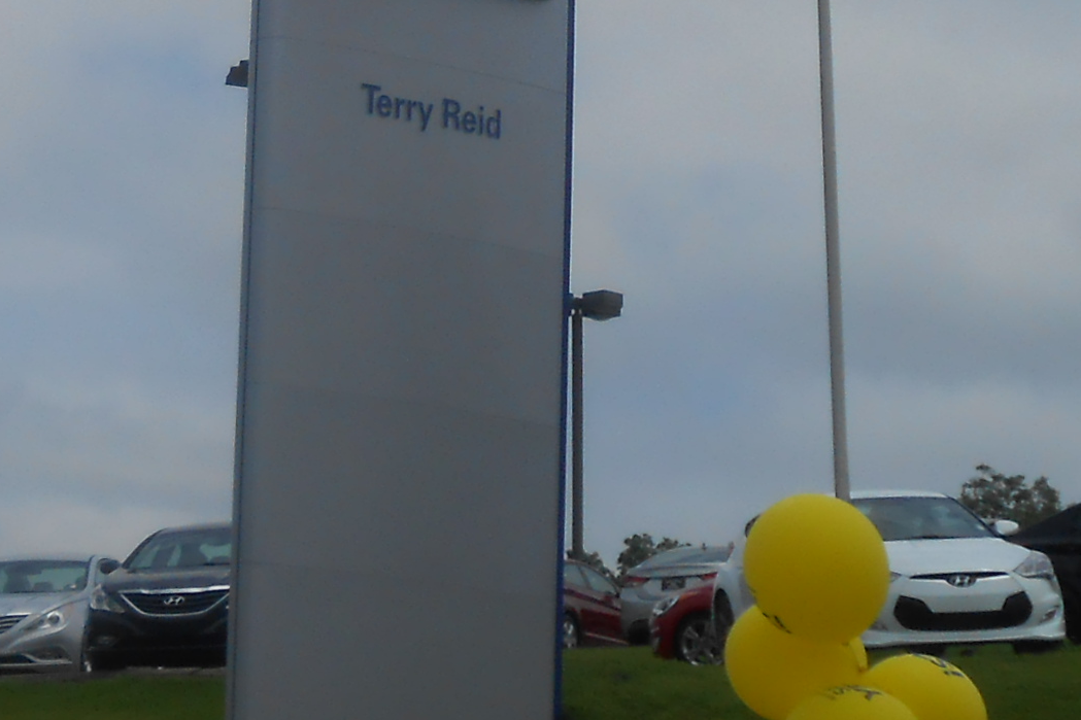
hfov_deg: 15.9
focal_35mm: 123
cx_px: -285
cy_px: 22
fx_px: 3693
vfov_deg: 11.1
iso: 80
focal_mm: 6.8
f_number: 13.2
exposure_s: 1/250
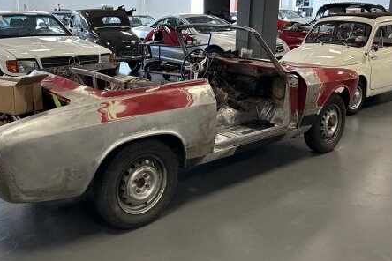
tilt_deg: -11.6
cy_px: 102
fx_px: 392
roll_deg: -0.2
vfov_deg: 36.7
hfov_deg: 52.9
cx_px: 164
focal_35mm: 36
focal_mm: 6.86
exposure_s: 1/121
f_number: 1.78
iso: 200
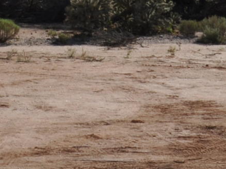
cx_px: -110
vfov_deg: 6.2
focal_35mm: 238
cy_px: -82
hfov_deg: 8.2
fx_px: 1554
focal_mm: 24
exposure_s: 1/250
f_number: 16
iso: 200
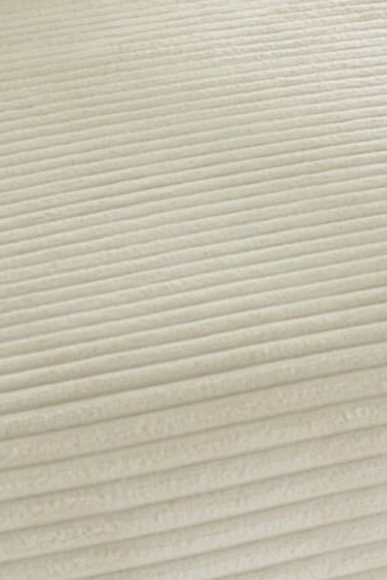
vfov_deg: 8.5
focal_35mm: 241
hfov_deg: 5.7
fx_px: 3883
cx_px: 112
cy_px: -16
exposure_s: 1/100
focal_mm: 30
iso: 400
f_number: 5
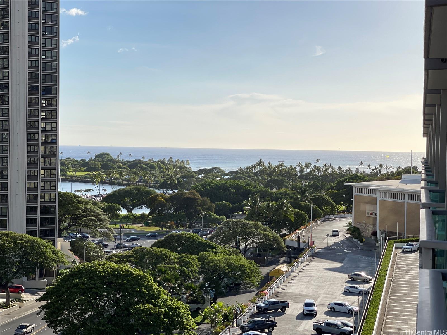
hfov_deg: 30.3
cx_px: 224
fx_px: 826
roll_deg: -1.8
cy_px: 168
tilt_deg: -2.1
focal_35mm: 64
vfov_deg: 22.9
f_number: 2.2
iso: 20
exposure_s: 1/1340
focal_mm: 7.5
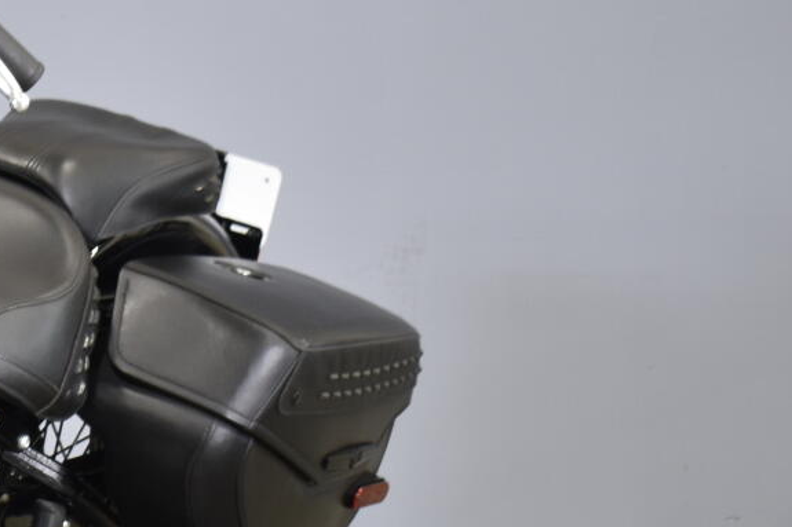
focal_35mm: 146
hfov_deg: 13.2
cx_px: -424
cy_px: 345
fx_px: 3211
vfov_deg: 9.4
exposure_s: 1/15
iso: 400
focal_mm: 28
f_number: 4.2
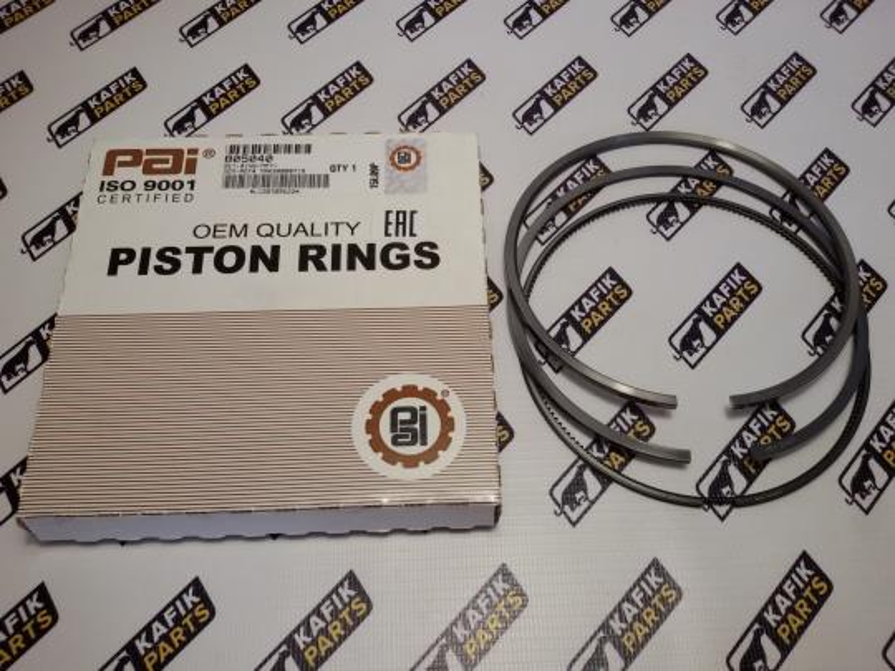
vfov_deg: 45.4
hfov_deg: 58.4
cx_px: 448
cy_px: 336
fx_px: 802
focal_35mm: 31
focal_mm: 2.93
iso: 64
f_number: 2.4
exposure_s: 1/100
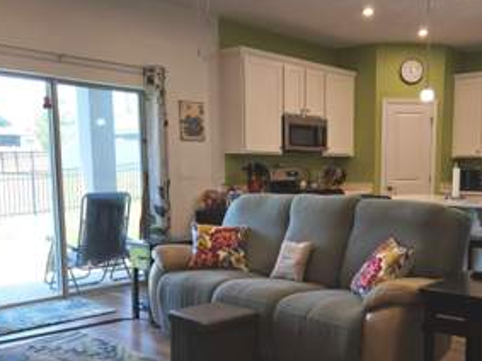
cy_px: 232
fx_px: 543
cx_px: 334
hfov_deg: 46.9
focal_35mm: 39
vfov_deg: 36.5
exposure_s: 1/120
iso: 50
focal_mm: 5.4
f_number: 1.8
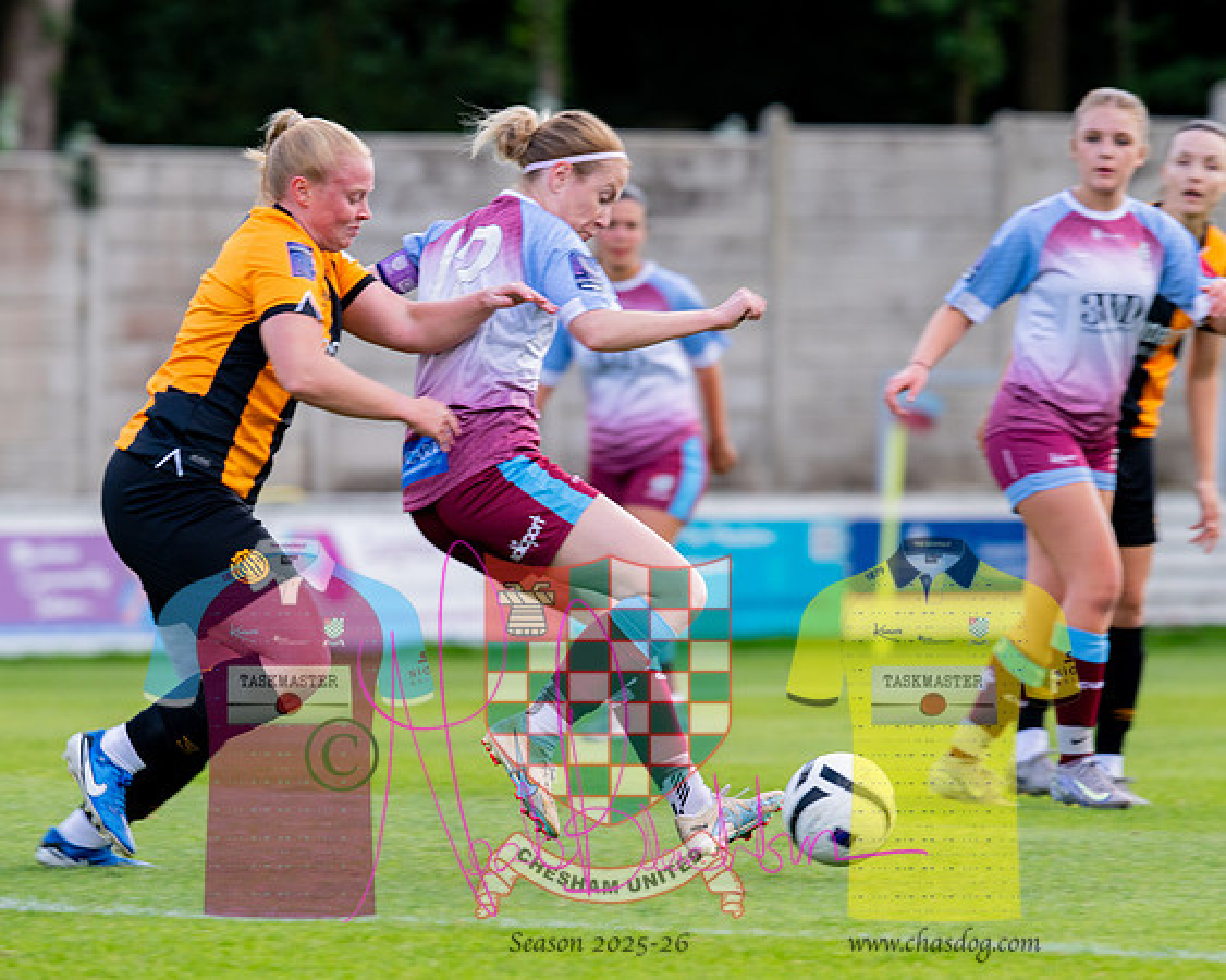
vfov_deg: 3.4
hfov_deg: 4.3
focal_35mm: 455
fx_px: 16520
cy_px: 492
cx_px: 546
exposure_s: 1/320
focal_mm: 400
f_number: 7.1
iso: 400
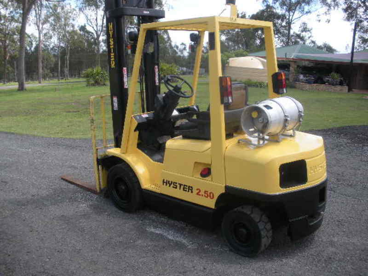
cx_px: 184
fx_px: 383
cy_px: 138
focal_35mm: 36
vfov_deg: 39.7
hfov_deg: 51.4
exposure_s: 1/270
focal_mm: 6.3
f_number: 3.5
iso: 64
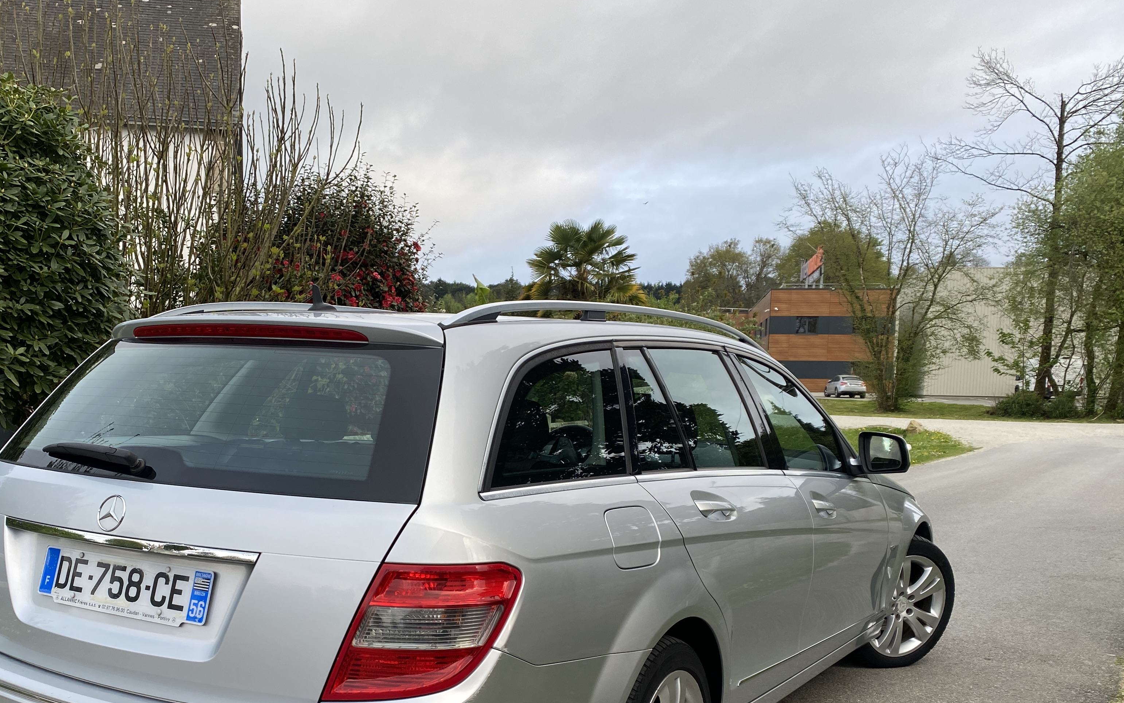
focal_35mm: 36
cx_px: 496
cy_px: 505
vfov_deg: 34.8
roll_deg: -0.8
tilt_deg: -6.3
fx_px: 1103
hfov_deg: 53.9
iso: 32
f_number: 1.8
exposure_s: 1/393
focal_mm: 4.25
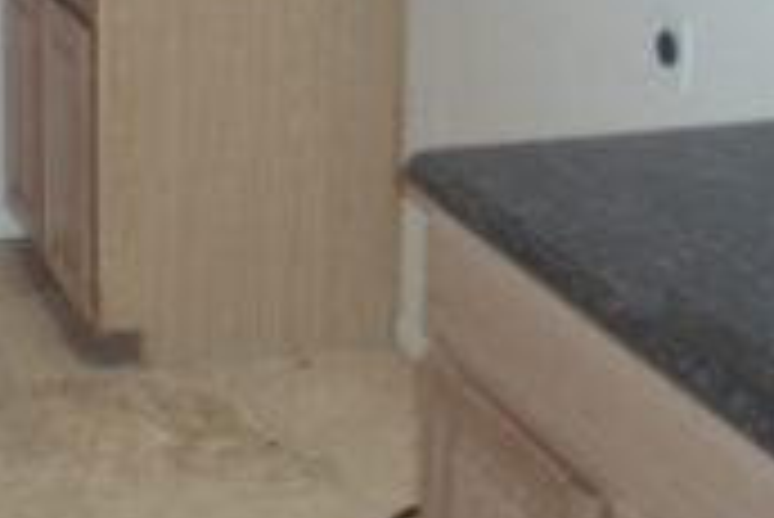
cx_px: 284
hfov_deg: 19.8
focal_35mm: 103
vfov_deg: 13.1
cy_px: -23
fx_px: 2216
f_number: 2.9
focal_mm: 6.3
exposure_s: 1/60
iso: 200
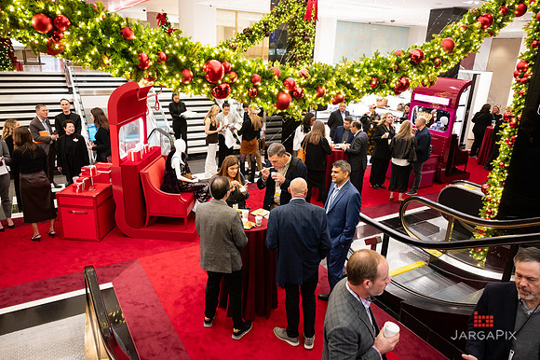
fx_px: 382
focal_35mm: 25
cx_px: 270
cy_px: 180
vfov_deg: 50.4
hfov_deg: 70.5
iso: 1000
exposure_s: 1/160
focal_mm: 24
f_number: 3.2
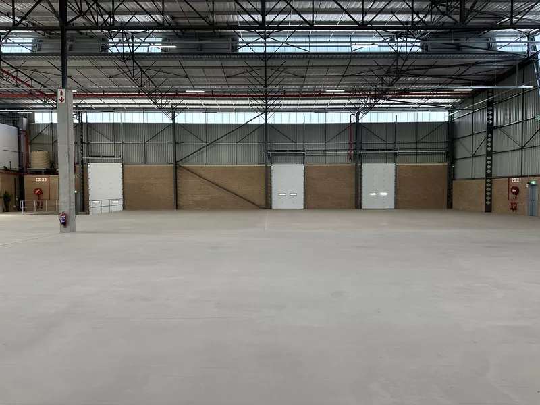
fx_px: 374
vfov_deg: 56.8
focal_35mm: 24
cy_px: 202
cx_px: 270
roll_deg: -0.3
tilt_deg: -1.8
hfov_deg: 71.6
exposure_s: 1/156
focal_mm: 6.86
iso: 125
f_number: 1.78
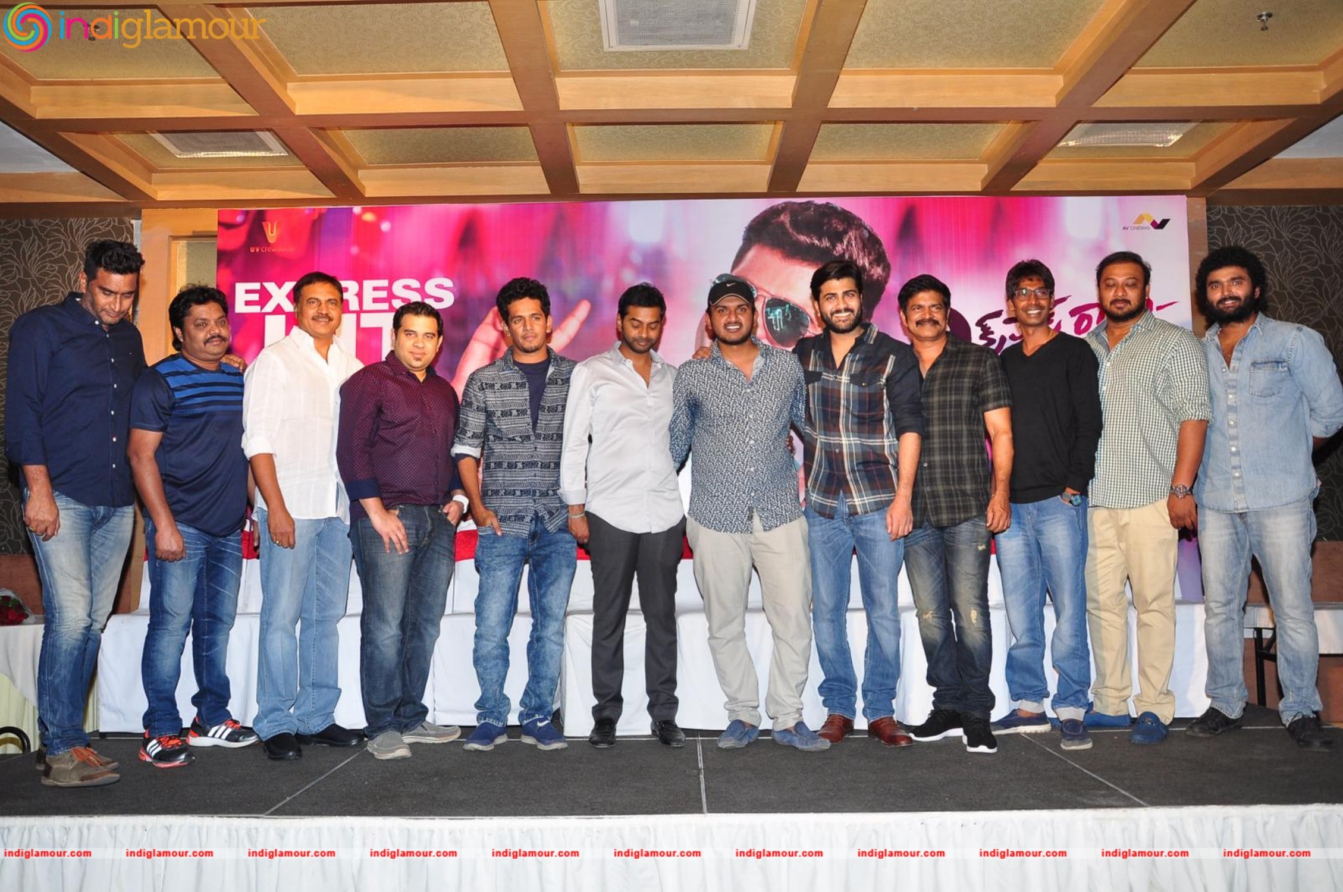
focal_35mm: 27
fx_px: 1006
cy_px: 446
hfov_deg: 67.4
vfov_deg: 47.8
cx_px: 672
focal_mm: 18
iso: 500
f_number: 5.6
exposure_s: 1/125
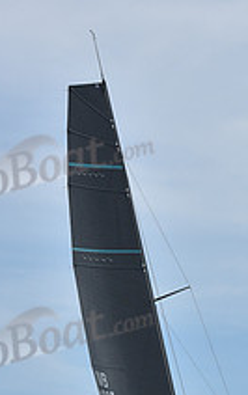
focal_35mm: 312
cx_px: 251
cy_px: 417
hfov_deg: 4.2
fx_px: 3365
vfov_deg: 6.7
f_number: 8
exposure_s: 1/1250
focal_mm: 112
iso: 250
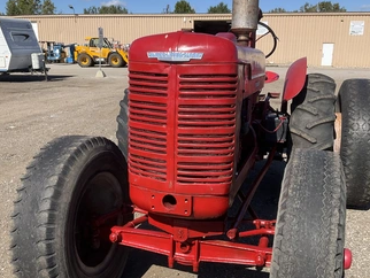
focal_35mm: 36
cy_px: 154
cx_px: 187
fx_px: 385
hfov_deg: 51.3
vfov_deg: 39.7
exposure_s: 1/1490
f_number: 1.8
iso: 25
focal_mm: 3
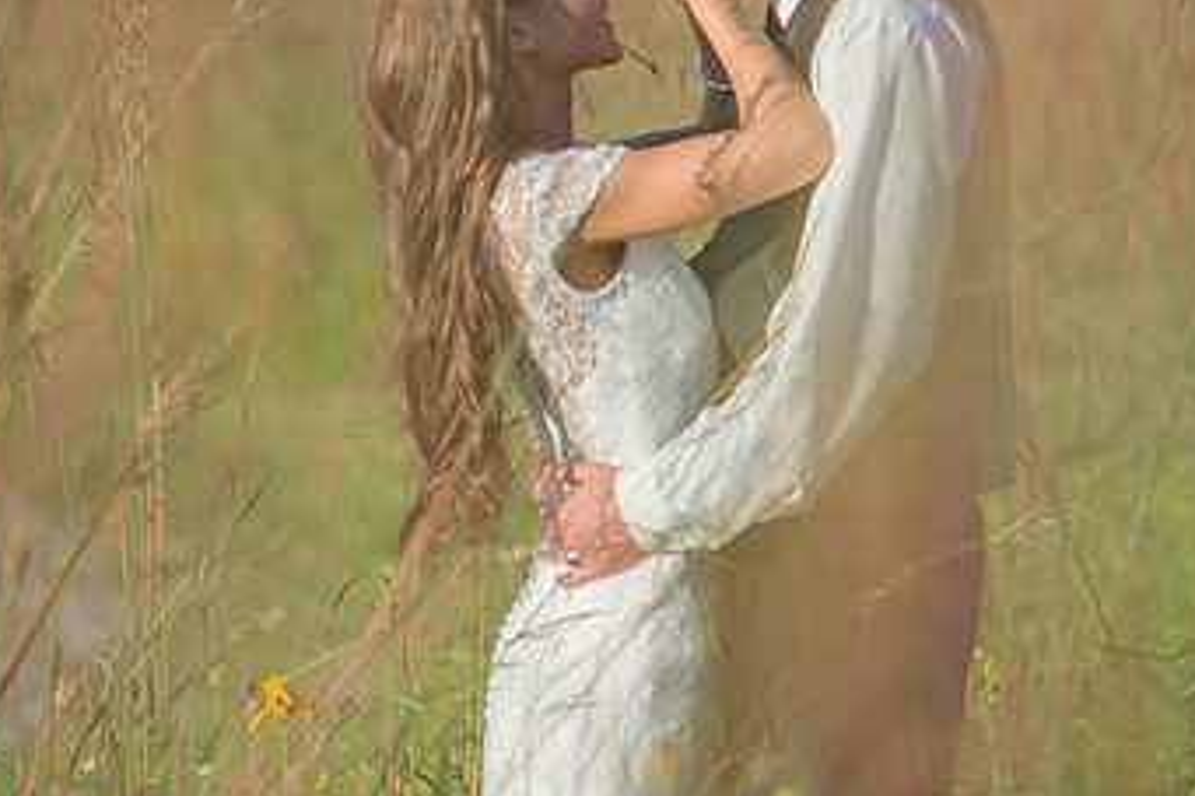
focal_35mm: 264
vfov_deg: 5.2
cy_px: 331
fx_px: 8759
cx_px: 631
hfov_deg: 7.8
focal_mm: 155
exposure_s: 1/1600
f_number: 2.8
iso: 125
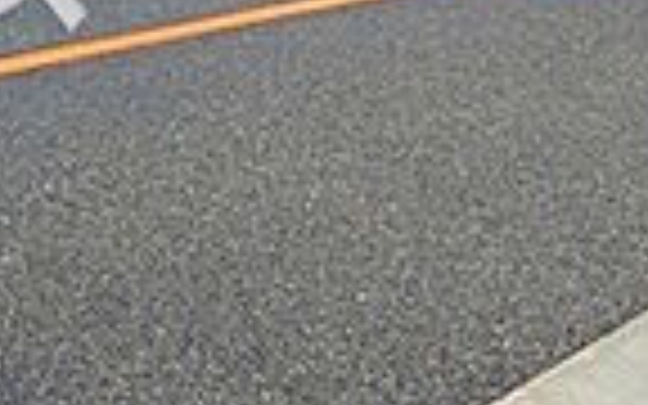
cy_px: -54
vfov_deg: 19.9
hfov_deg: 23.8
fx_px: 1095
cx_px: -392
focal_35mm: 62
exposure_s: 1/1058
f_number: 2.2
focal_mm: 1.83
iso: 47
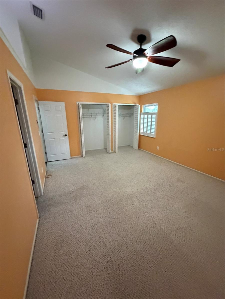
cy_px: 150
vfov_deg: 102.1
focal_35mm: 14
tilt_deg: -14.0
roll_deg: +1.3
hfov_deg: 85.7
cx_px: 112
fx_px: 121
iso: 1250
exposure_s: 1/60
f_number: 2.2
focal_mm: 2.22
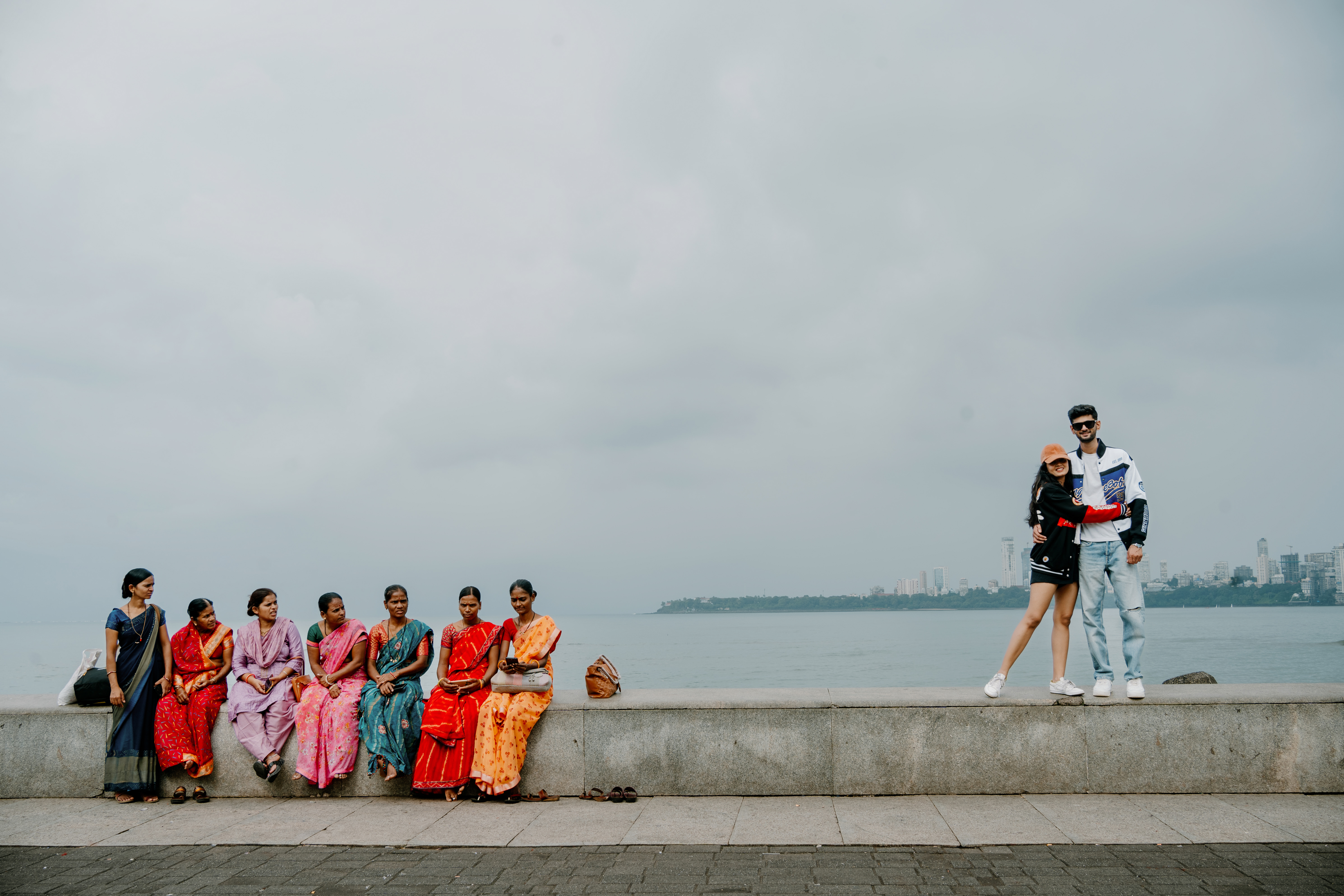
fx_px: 1307
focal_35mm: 35
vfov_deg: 37.9
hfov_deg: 54.4
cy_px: 448
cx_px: 672
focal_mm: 35
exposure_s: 1/200
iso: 100
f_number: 8
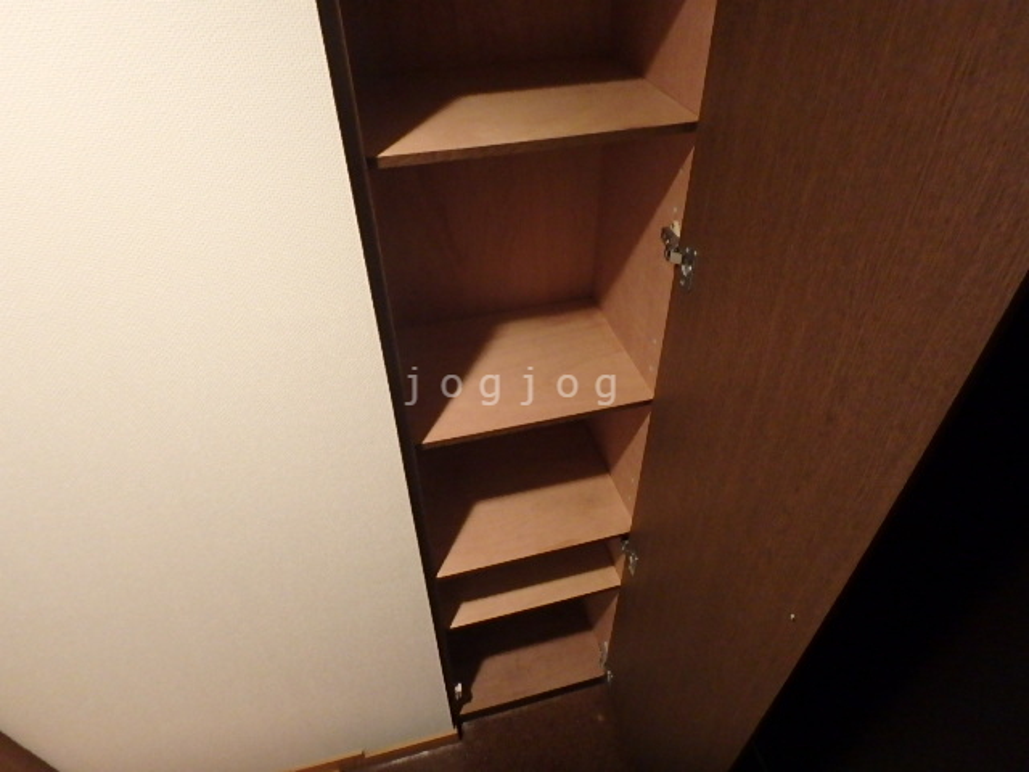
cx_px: 514
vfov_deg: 63.4
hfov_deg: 79.0
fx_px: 624
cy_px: 386
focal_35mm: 21
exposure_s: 1/15
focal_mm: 3.7
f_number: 3.5
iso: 800
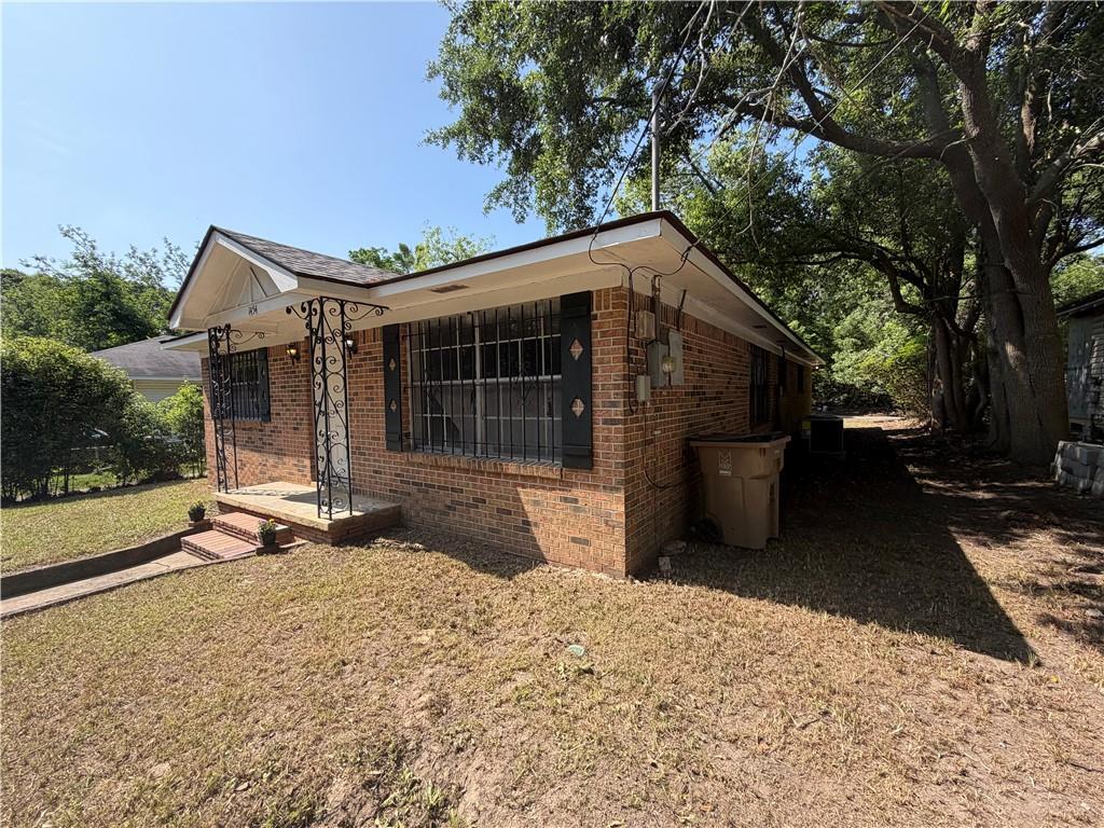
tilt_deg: -1.9
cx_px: 552
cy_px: 414
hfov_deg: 102.1
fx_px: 446
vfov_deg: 85.7
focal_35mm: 14
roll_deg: +1.3
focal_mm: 2.22
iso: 40
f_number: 2.2
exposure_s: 1/619
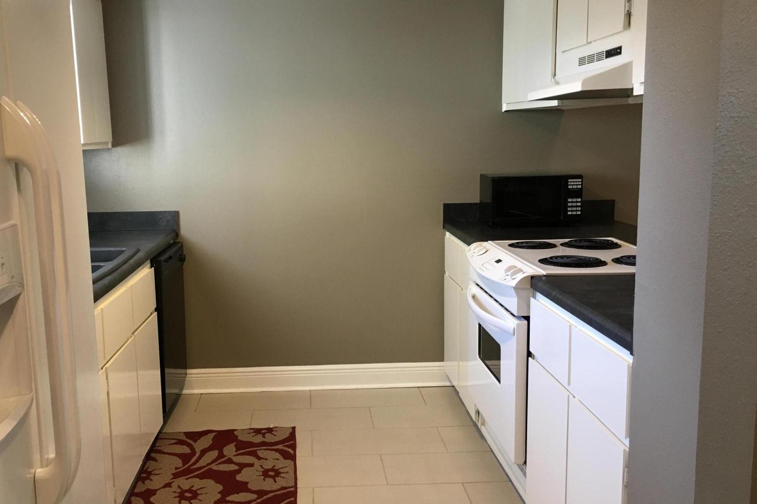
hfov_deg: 52.9
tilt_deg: -9.3
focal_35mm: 36
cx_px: 320
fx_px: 757
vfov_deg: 36.9
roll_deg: +1.2
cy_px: 256
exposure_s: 1/30
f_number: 2.2
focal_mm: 4.15
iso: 80
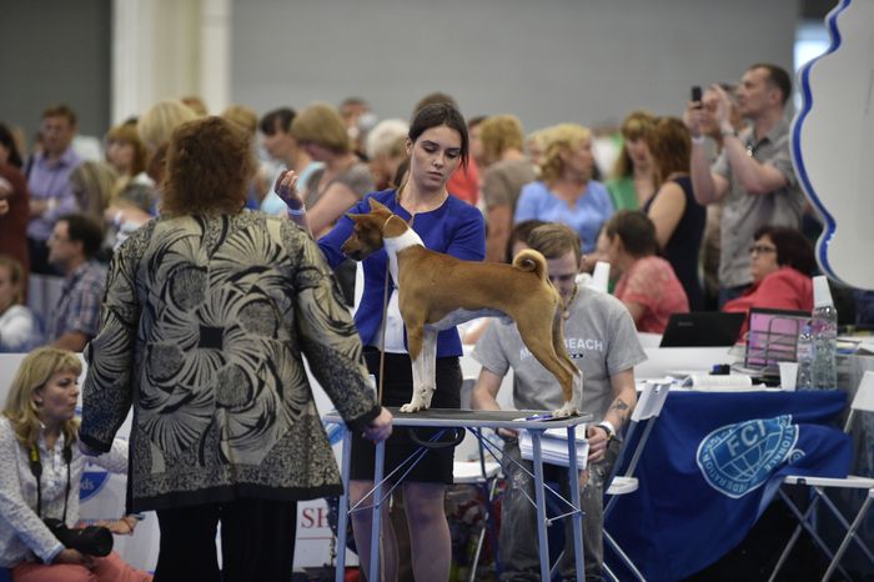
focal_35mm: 190
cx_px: 437
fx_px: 4610
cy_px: 291
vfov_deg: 7.2
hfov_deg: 10.8
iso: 2500
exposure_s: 1/160
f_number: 2.8
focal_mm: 190
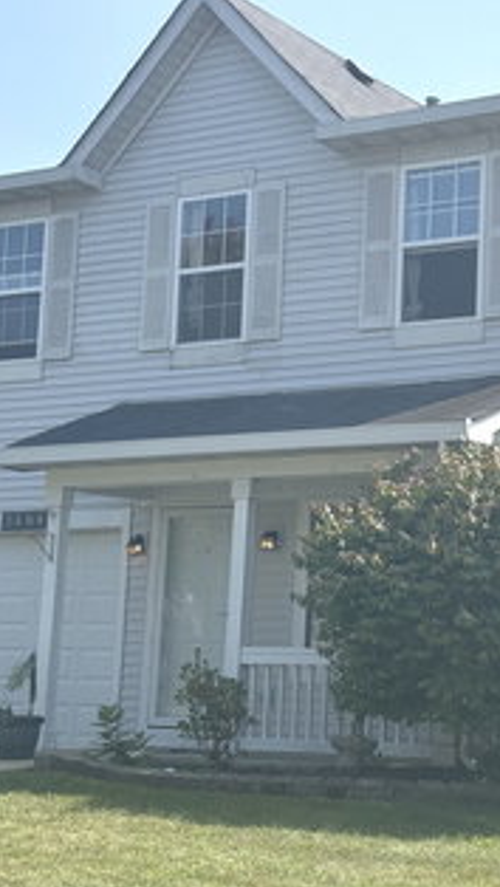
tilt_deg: +8.0
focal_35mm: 71
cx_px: 524
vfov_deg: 29.7
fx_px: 1671
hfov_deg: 16.6
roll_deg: -1.4
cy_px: 441
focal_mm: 6.76
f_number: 1.78
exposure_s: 1/4975
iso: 64
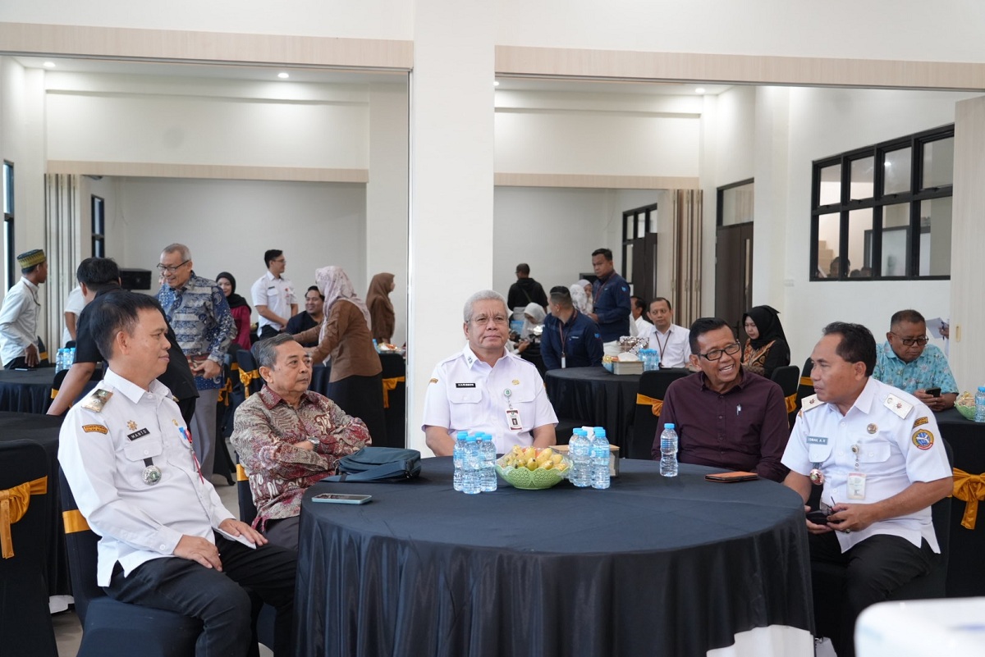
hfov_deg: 51.9
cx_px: 492
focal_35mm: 37
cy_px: 328
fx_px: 1013
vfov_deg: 36.0
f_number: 4
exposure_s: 1/160
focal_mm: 37
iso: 2000
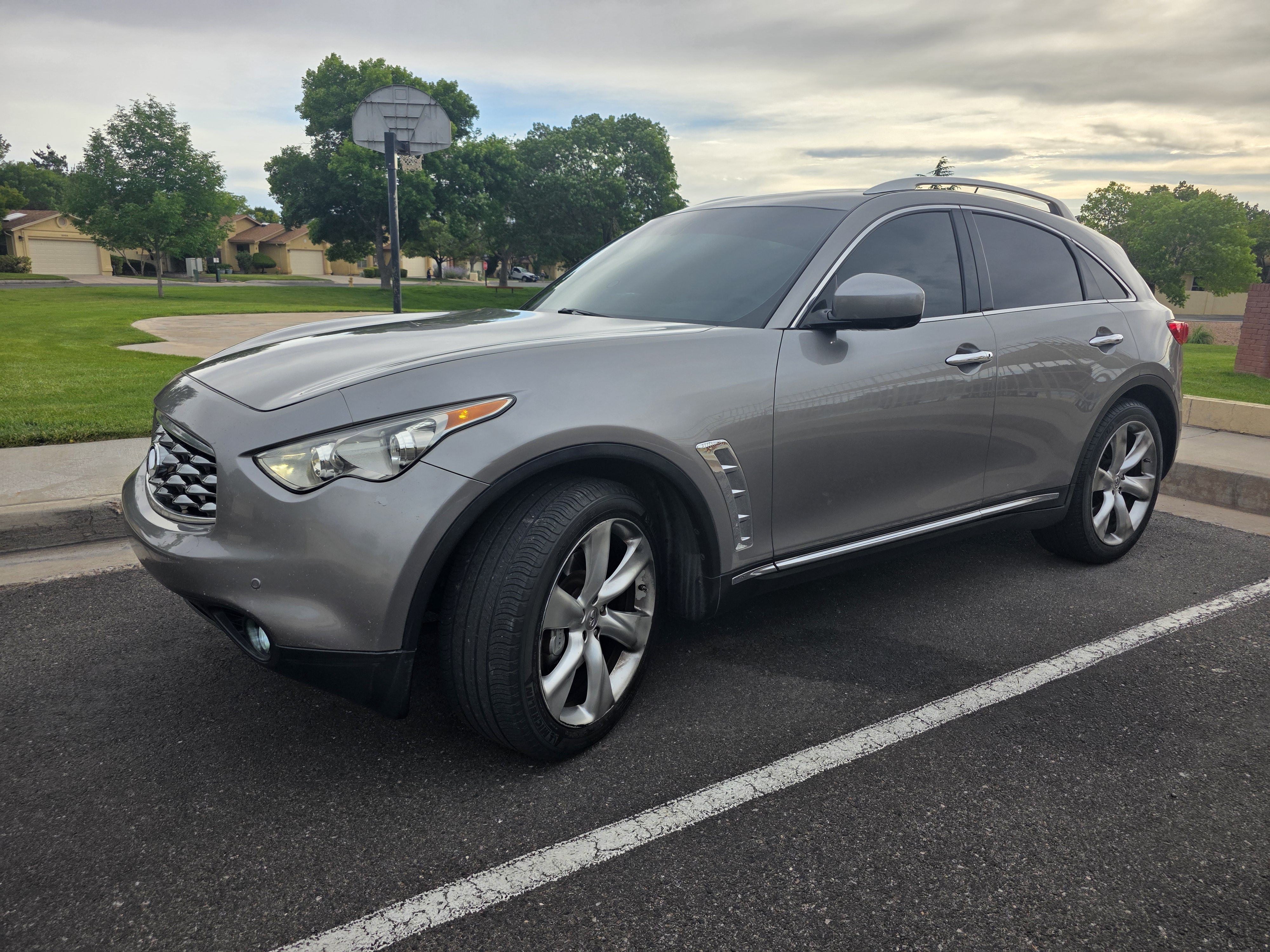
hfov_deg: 73.9
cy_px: 476
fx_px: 844
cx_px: 635
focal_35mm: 23
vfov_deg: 58.9
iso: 80
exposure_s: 1/4766
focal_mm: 6.3
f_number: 1.7
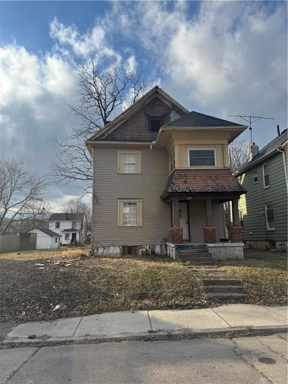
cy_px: 192
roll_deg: +1.1
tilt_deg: +8.6
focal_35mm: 24
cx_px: 144
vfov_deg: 71.6
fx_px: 266
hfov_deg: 56.8
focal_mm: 6.76
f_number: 1.78
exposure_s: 1/4049
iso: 80
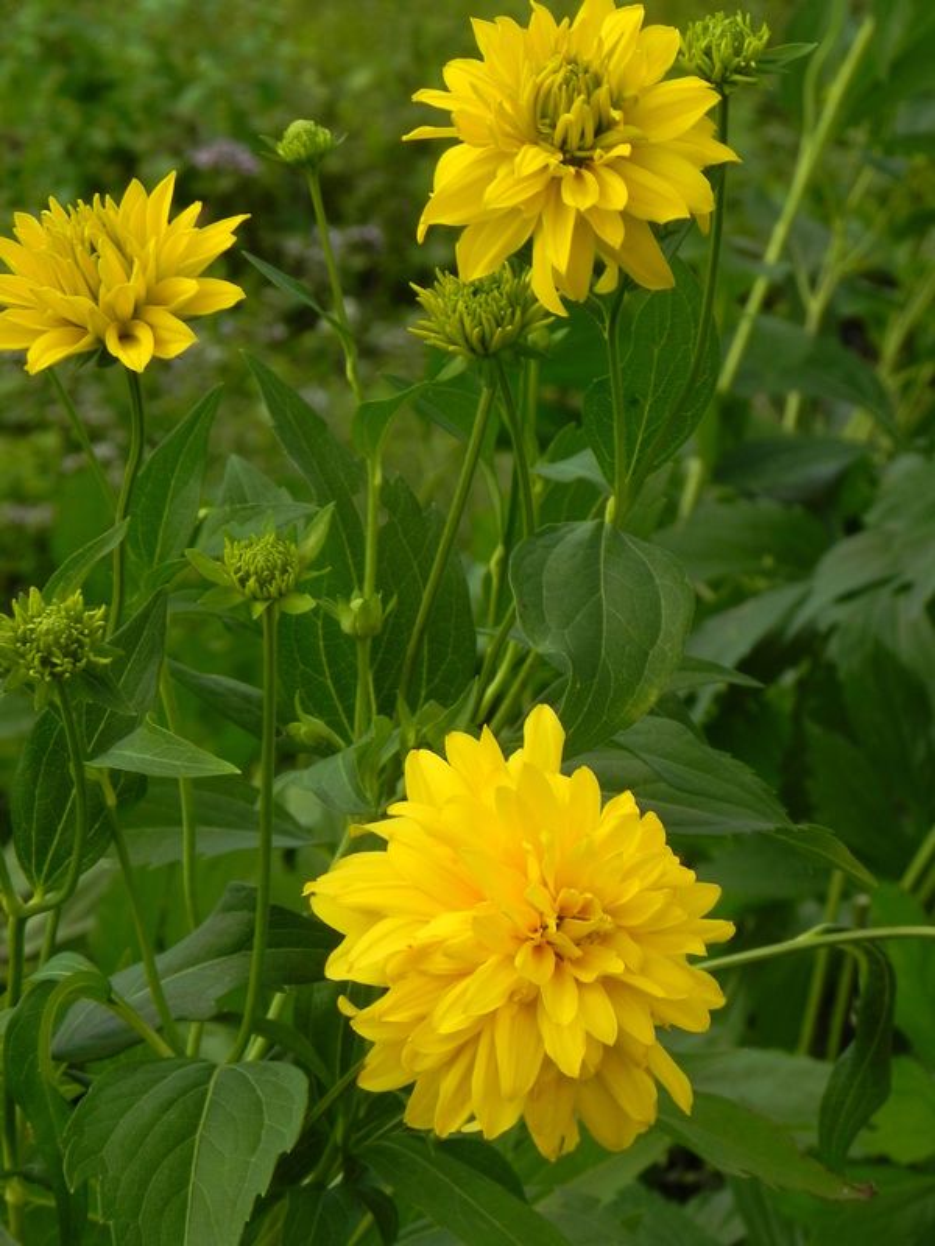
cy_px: 623
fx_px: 5186
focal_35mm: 144
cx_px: 468
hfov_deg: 10.3
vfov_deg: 13.7
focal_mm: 25.7
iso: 160
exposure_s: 1/400
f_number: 6.3
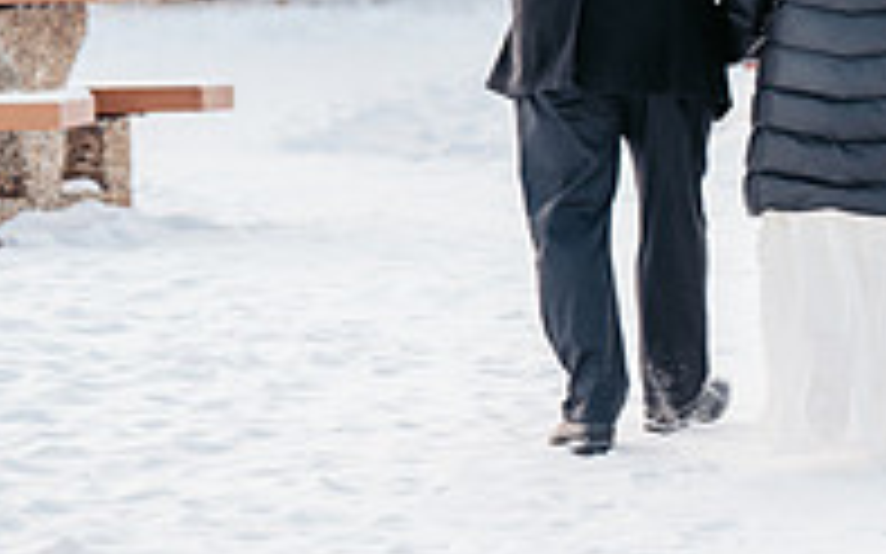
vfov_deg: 3.7
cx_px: 675
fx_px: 8497
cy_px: 70
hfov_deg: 6.0
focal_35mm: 352
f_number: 2.8
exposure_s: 1/160
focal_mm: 117
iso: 100
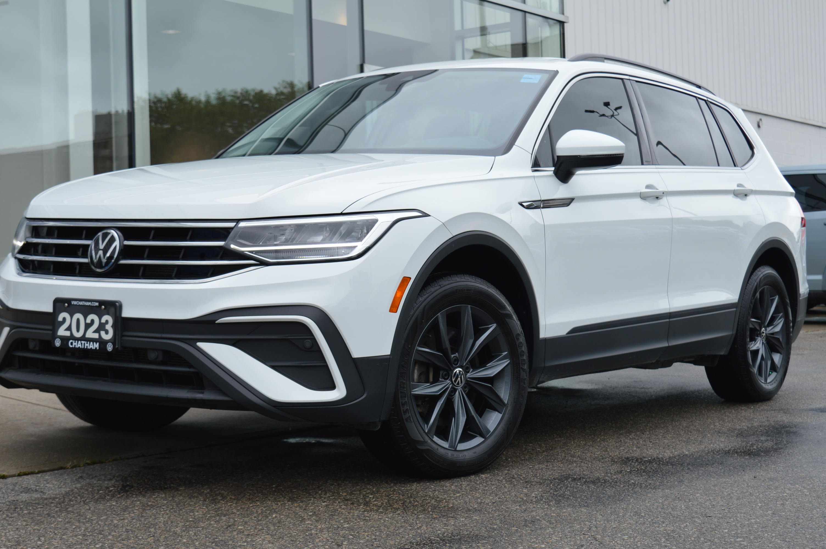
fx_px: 1307
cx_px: 413
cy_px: 274
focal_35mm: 57
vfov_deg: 23.7
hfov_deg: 35.1
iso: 100
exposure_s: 1/200
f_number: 7.1
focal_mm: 38
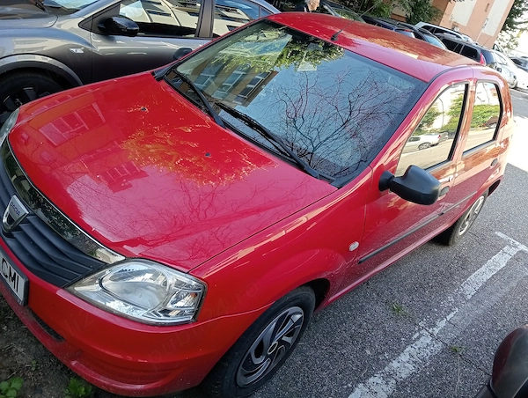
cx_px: 264
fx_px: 428
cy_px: 199
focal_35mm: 28
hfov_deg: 63.4
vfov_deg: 49.9
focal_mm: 3.98
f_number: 1.8
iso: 102
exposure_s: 1/132
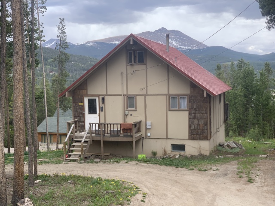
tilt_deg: -0.5
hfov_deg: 36.8
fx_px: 413
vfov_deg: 28.0
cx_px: 138
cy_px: 103
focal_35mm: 52
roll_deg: +1.7
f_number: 2.4
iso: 16
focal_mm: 6
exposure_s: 1/432
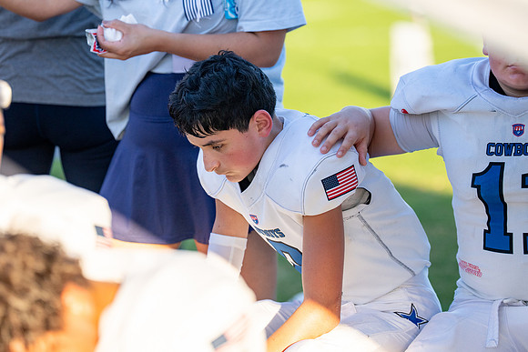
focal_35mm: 211
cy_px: 148
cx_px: 241
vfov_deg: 6.5
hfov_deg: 9.7
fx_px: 3101
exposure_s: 1/2000
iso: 320
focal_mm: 154
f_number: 2.8
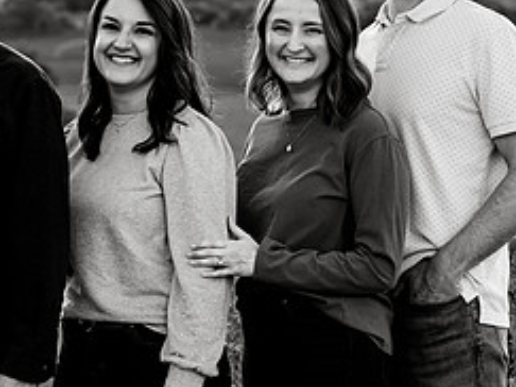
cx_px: -68
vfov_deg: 7.5
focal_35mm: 199
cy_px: 110
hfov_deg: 9.8
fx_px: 2965
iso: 500
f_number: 4.5
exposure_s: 1/160
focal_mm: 77
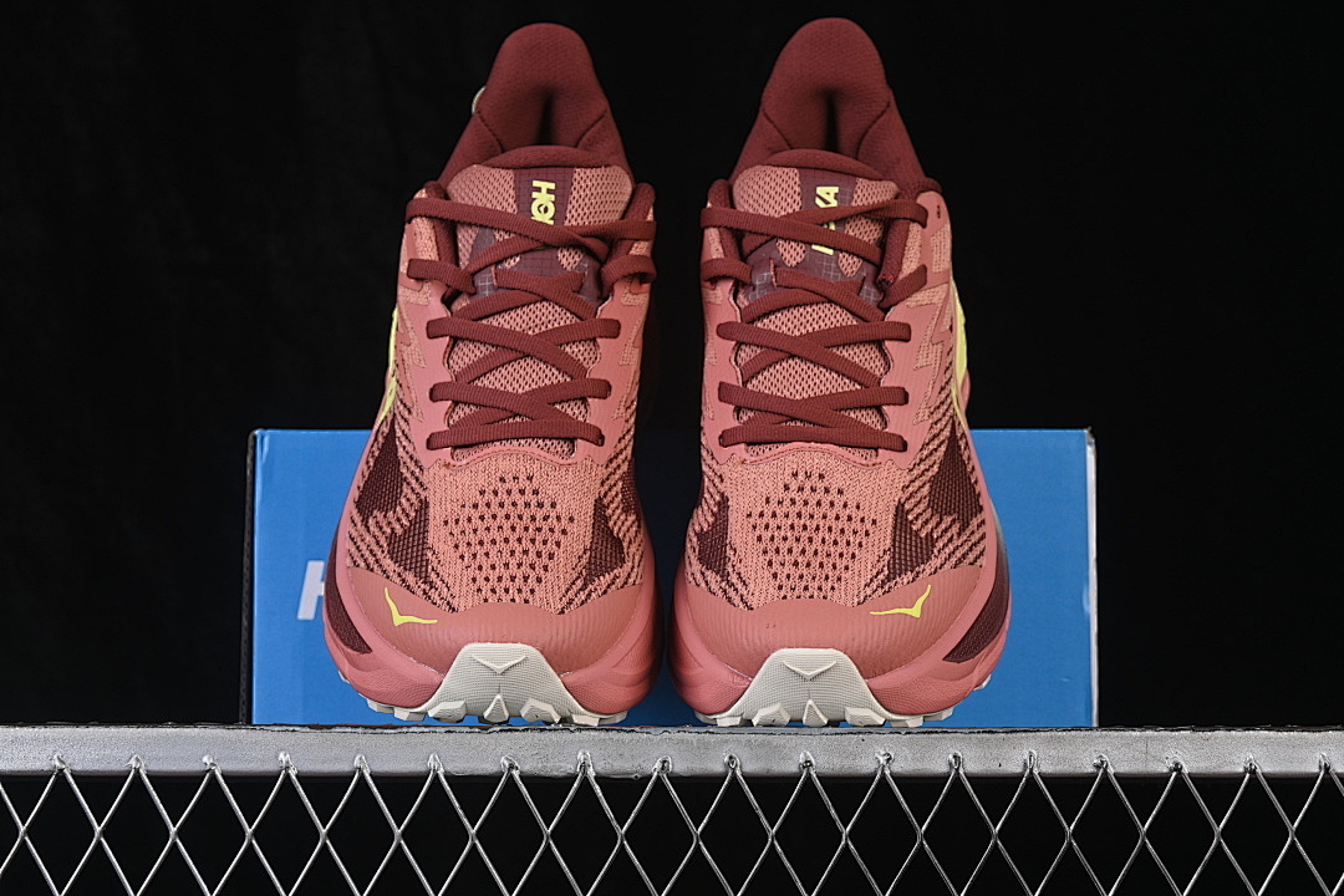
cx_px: 672
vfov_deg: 18.2
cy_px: 448
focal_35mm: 75
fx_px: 2800
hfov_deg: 27.0
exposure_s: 1/80
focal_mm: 50
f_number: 8
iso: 160
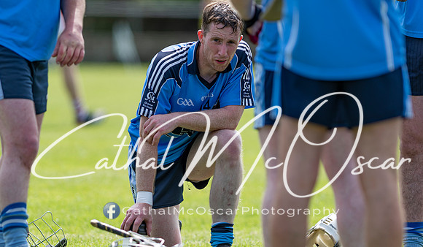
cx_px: 212
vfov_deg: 2.5
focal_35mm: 500
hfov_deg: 4.3
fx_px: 5659
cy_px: 141
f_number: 2.8
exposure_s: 1/1600
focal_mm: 300
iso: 100
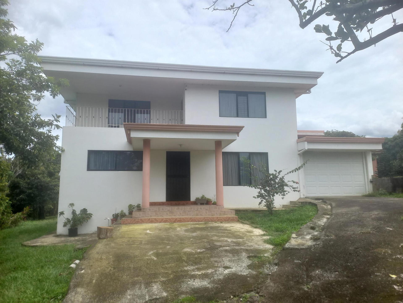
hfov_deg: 69.4
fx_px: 291
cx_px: 202
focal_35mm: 25
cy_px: 152
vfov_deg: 54.9
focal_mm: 4.65
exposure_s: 1/1992
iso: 50
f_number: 1.8
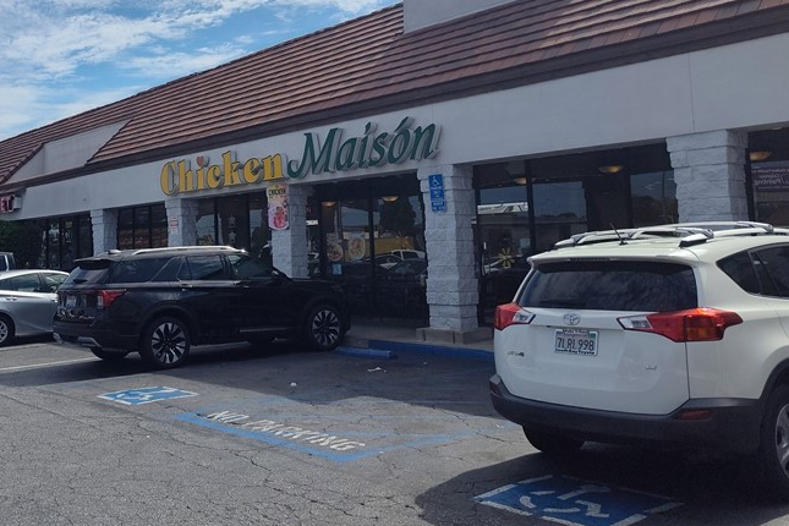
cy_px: 177
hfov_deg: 48.6
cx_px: 191
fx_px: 833
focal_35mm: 38
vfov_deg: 34.7
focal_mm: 5.56
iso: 100
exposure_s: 1/4243
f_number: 1.8
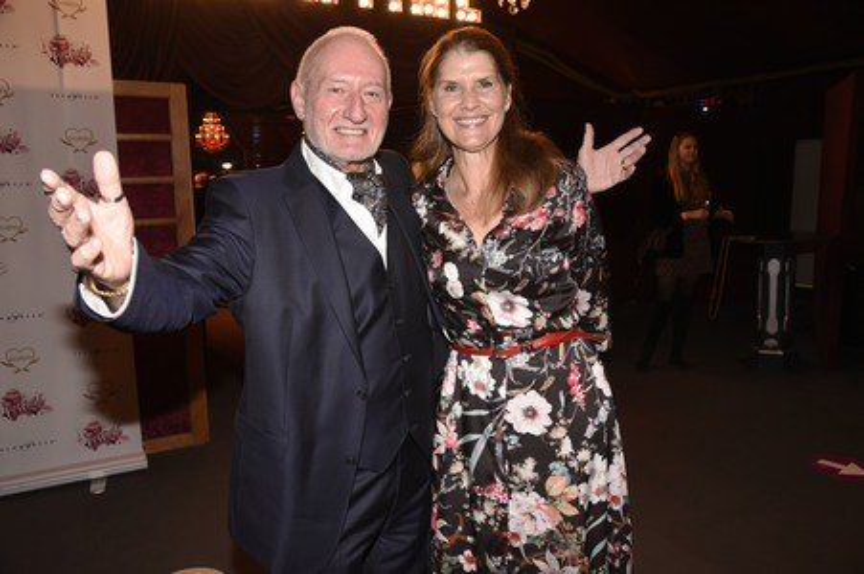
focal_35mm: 30
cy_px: 287
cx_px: 432
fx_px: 719
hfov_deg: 62.0
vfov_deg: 43.5
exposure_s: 1/60
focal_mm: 30
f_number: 6.3
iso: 2500
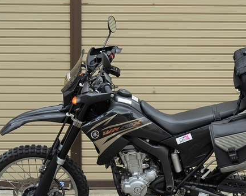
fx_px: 793
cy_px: 119
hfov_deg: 17.6
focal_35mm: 109
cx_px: 160
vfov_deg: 14.1
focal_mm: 63
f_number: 4.5
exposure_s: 1/90
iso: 100
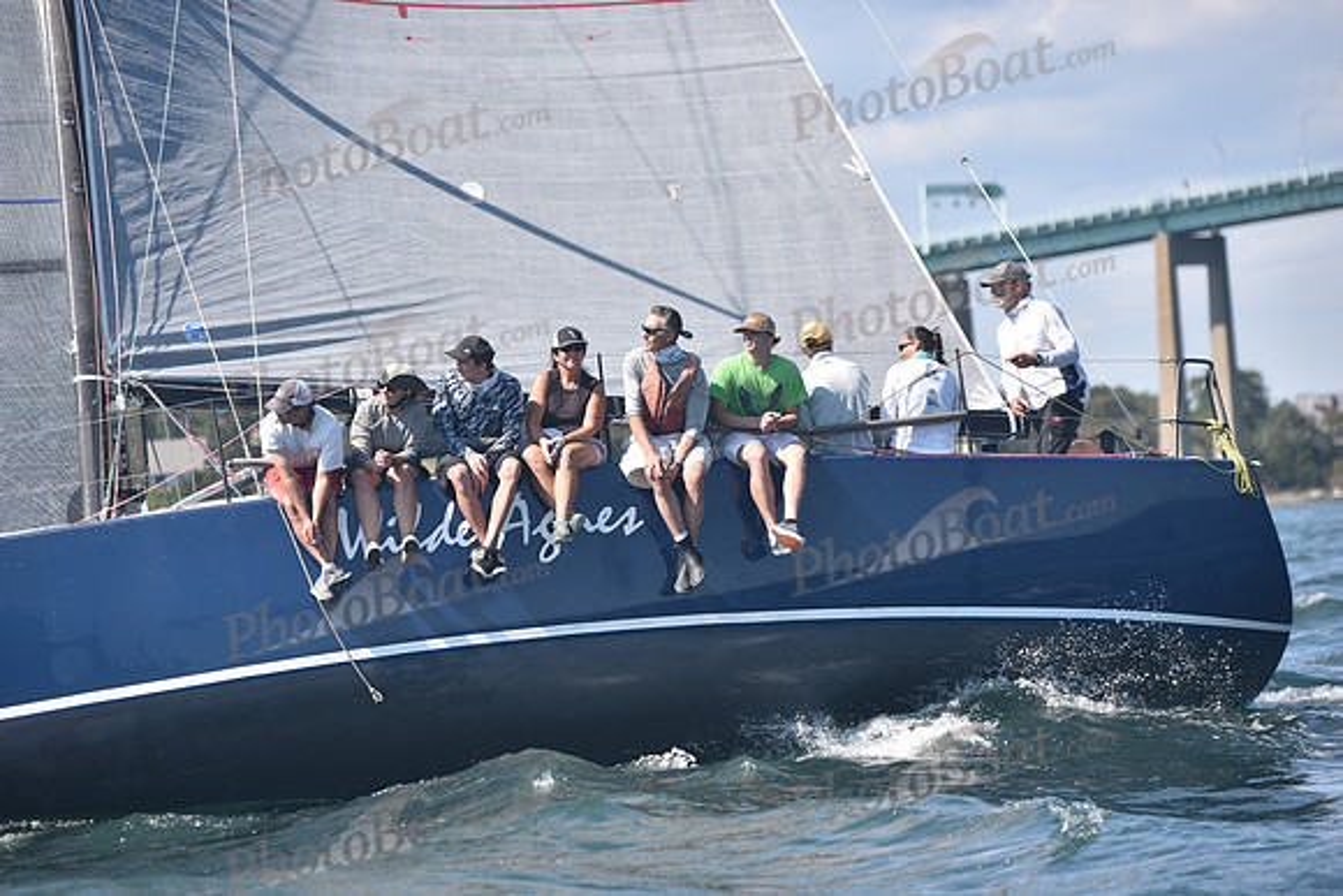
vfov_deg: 9.5
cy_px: 448
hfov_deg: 14.2
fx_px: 5410
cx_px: 672
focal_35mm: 145
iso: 250
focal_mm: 145
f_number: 3.5
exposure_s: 1/1000
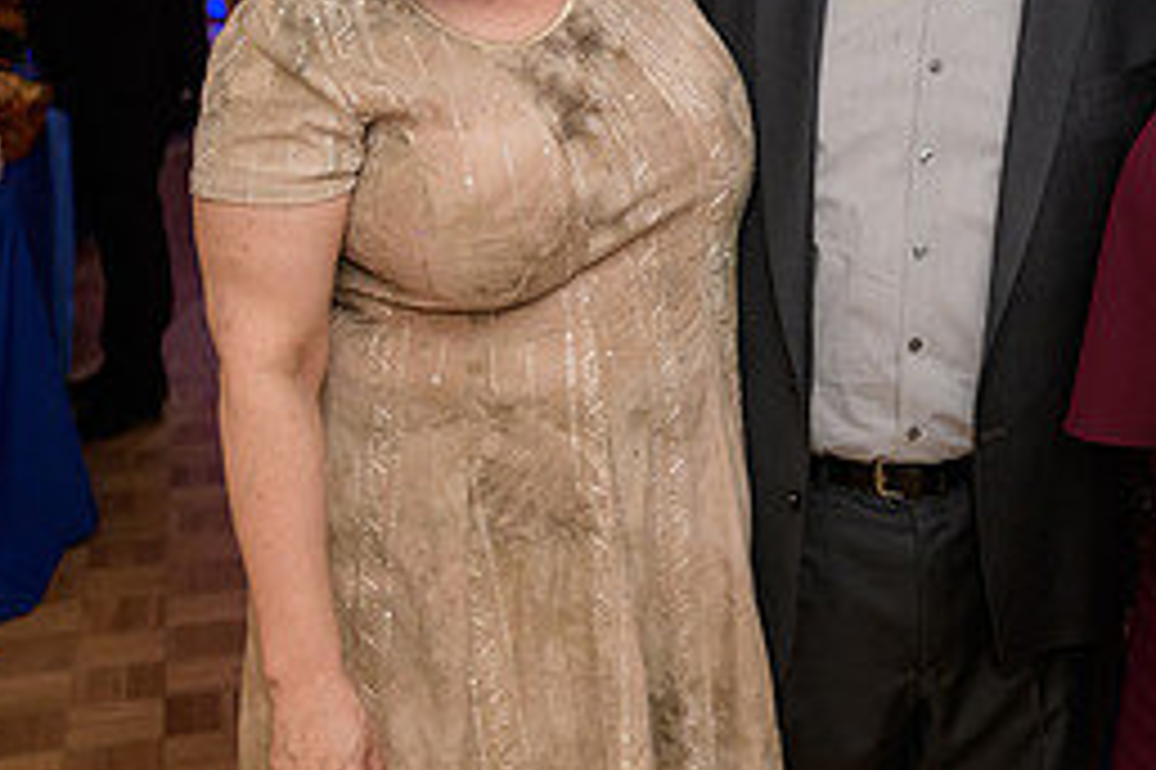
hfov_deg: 32.1
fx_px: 1957
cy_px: 128
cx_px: 913
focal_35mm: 61
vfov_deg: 21.9
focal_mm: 27
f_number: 3.2
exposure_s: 1/125
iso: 800
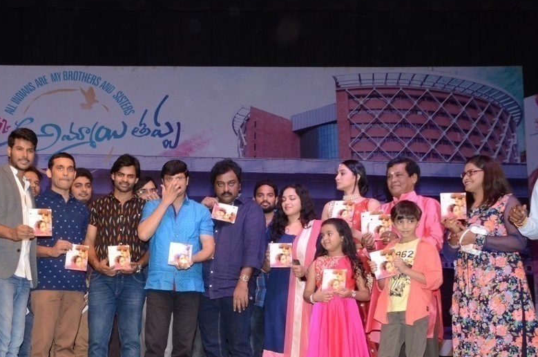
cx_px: 129
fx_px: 862
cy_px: 265
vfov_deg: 23.2
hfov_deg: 33.9
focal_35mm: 58
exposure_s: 1/125
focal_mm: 25
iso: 1600
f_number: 7.1
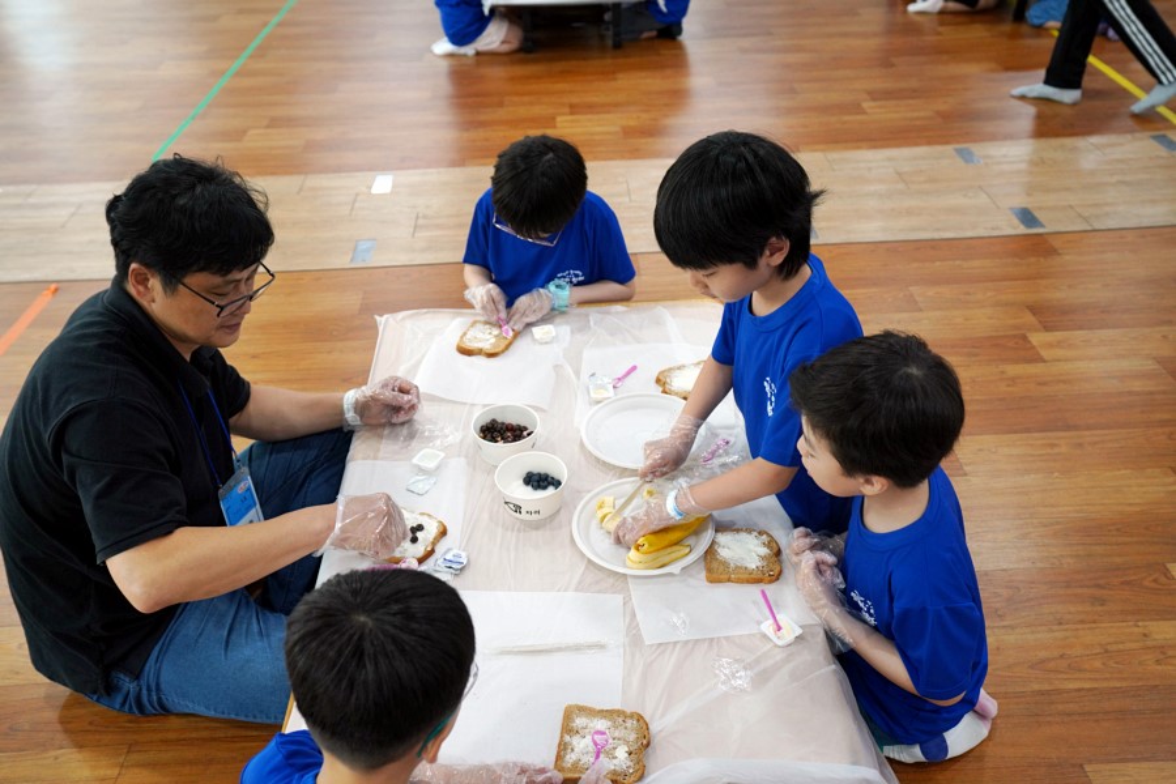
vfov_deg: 42.3
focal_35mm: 31
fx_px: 1013
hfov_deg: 60.3
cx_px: 588
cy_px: 392
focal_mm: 31
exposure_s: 1/160
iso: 1000
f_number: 4
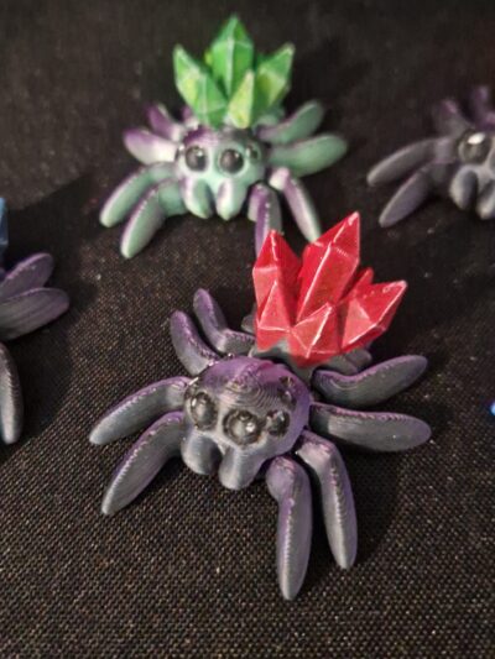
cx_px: 248
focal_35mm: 23
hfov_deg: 58.9
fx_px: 438
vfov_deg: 73.9
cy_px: 330
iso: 800
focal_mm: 5.4
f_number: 1.8
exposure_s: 1/17
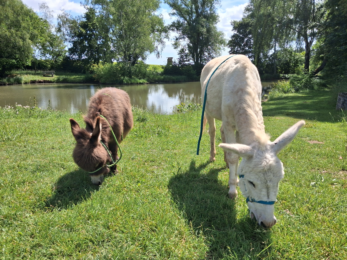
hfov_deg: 65.3
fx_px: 271
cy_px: 130
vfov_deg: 51.4
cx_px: 174
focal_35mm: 27
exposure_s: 1/566
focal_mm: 4
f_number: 1.8
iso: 25
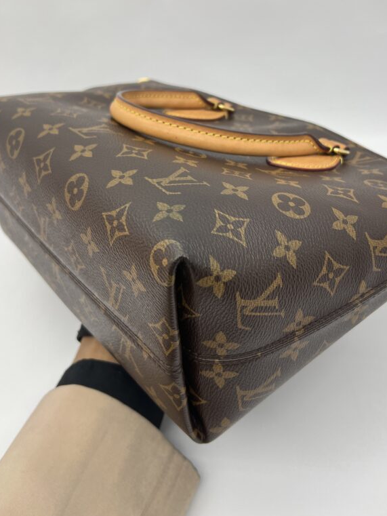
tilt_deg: -38.8
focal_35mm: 35
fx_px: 522
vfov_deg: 52.0
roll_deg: +7.5
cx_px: 211
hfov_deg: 40.7
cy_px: 189
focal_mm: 5.7
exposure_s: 1/107
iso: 32
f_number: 1.5
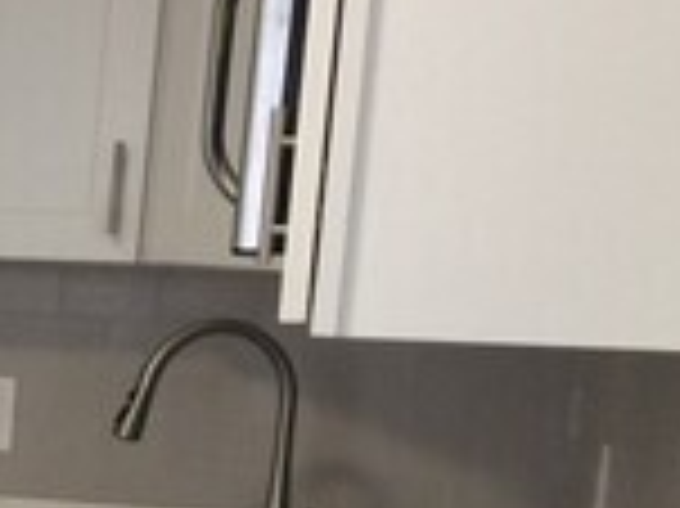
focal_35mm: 128
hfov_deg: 13.0
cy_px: 598
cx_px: -745
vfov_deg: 11.4
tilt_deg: -12.0
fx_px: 2512
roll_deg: +0.0
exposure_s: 1/30
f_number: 2.2
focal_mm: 4.15
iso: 125
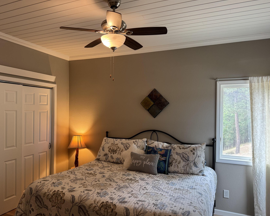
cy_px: 109
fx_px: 216
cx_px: 116
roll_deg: -0.6
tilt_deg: -0.7
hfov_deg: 63.8
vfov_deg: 53.2
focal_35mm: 27
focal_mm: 6.76
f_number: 1.78
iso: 200
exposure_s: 1/120
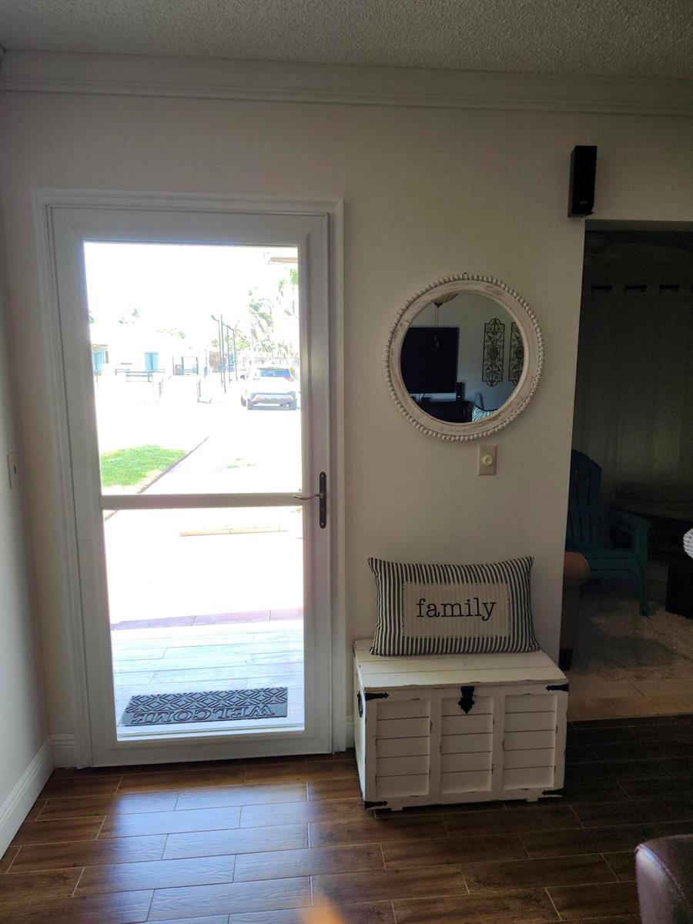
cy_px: 462
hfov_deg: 58.9
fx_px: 614
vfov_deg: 73.9
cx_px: 346
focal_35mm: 23
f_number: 1.8
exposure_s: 1/60
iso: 25
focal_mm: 5.54
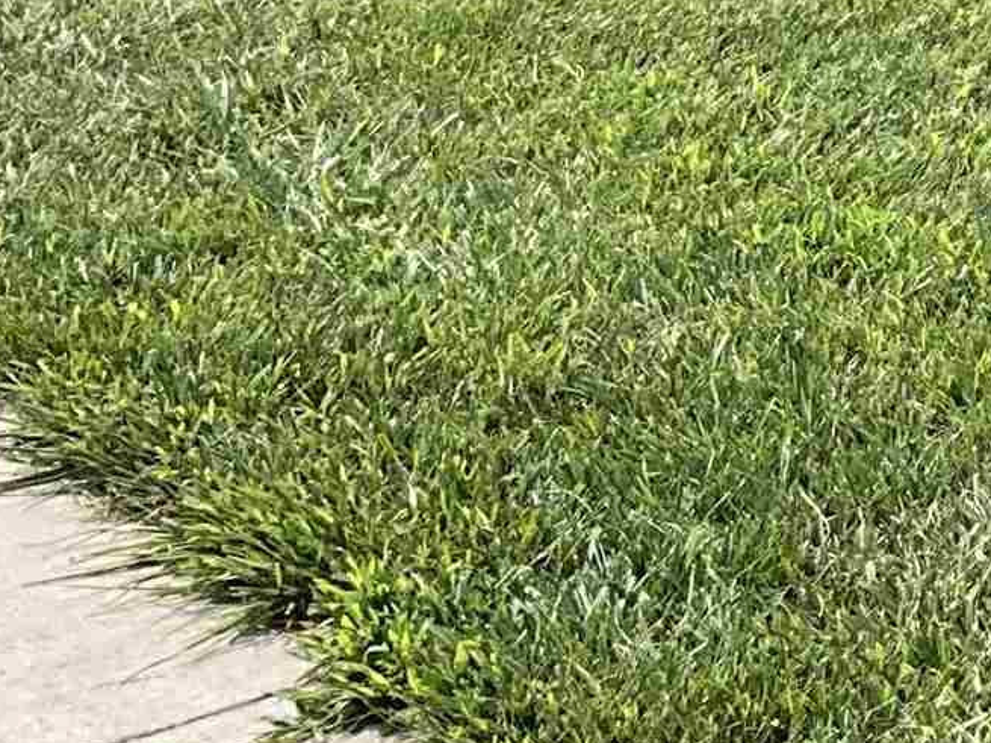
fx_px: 3893
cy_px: -399
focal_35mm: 136
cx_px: 2015
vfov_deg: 10.5
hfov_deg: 12.6
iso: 25
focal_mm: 3
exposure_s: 1/1250
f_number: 1.8
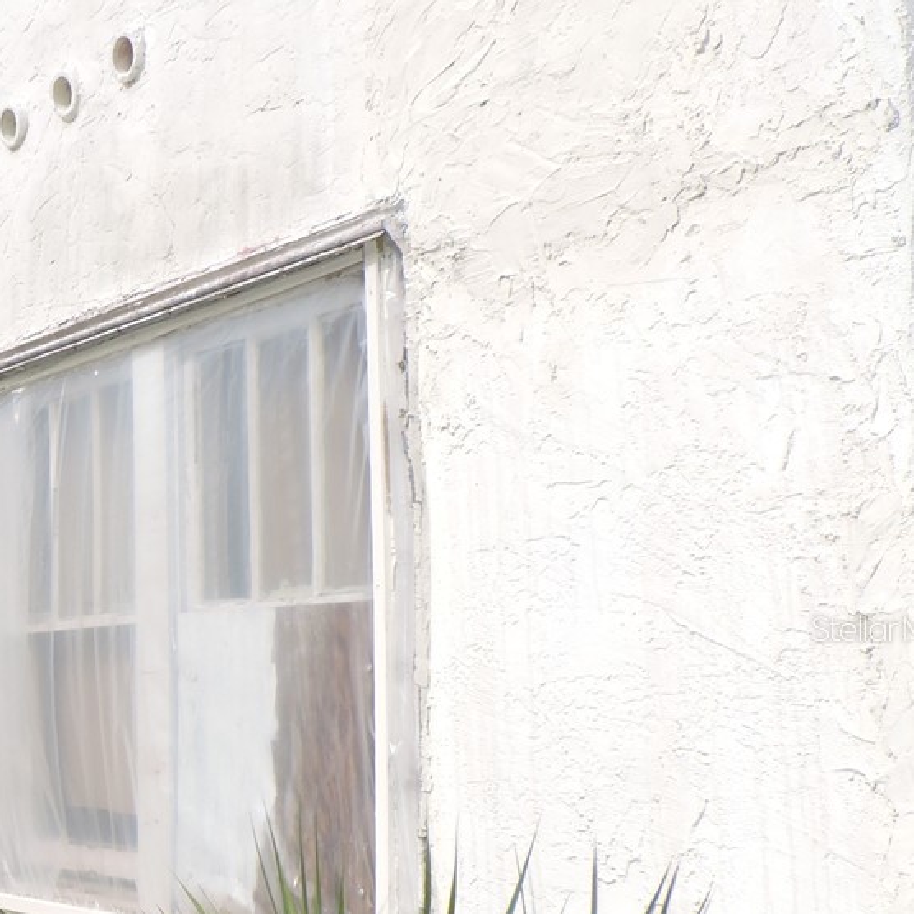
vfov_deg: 27.9
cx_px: -349
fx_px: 1822
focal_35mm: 61
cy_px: 628
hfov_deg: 23.9
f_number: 3
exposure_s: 1/1250
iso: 100
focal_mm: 4.3
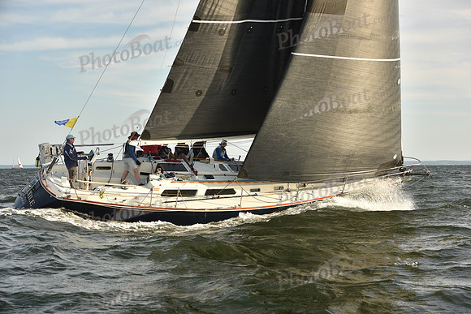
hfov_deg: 28.8
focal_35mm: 70
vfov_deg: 19.5
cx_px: 236
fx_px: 916
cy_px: 157
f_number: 5.6
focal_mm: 70
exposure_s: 1/800
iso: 250
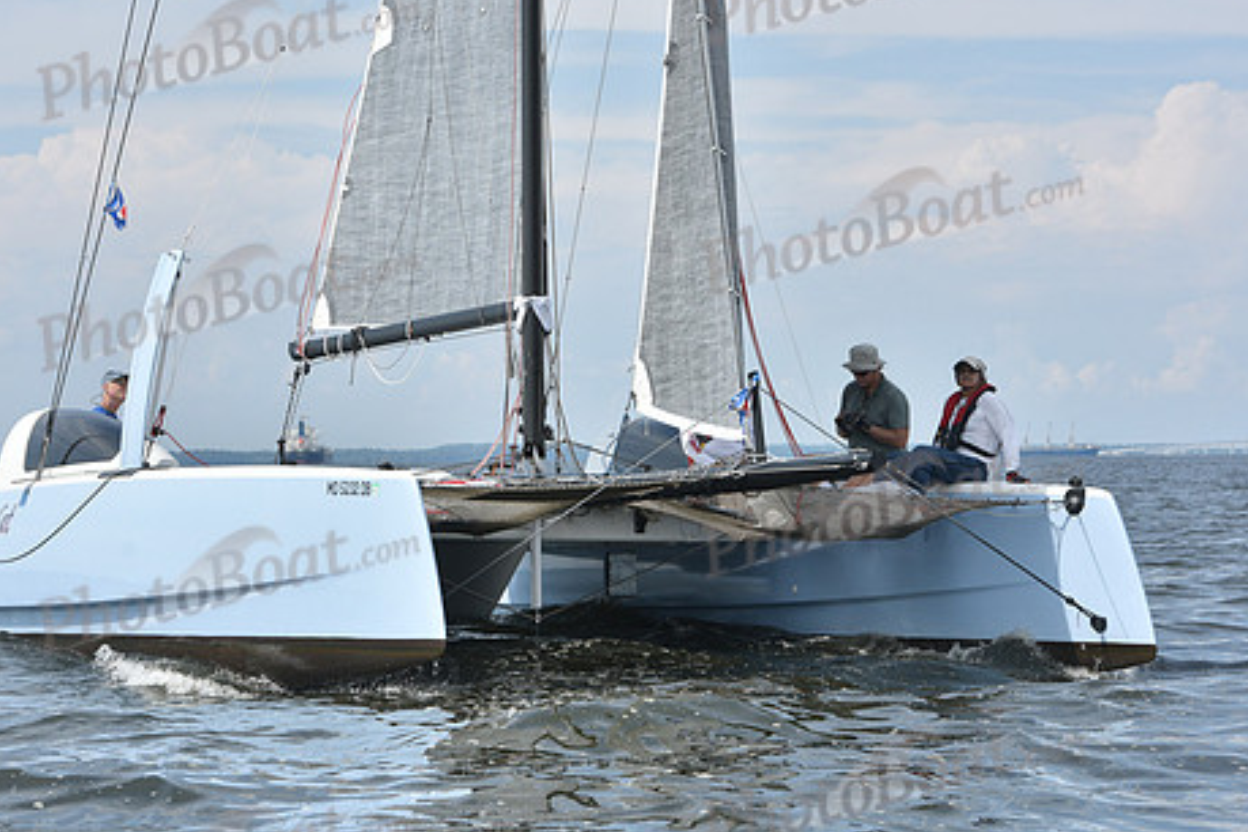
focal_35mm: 120
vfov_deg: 11.4
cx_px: 563
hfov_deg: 17.1
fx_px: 4160
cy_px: 404
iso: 320
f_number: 8
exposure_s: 1/1250
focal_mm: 95
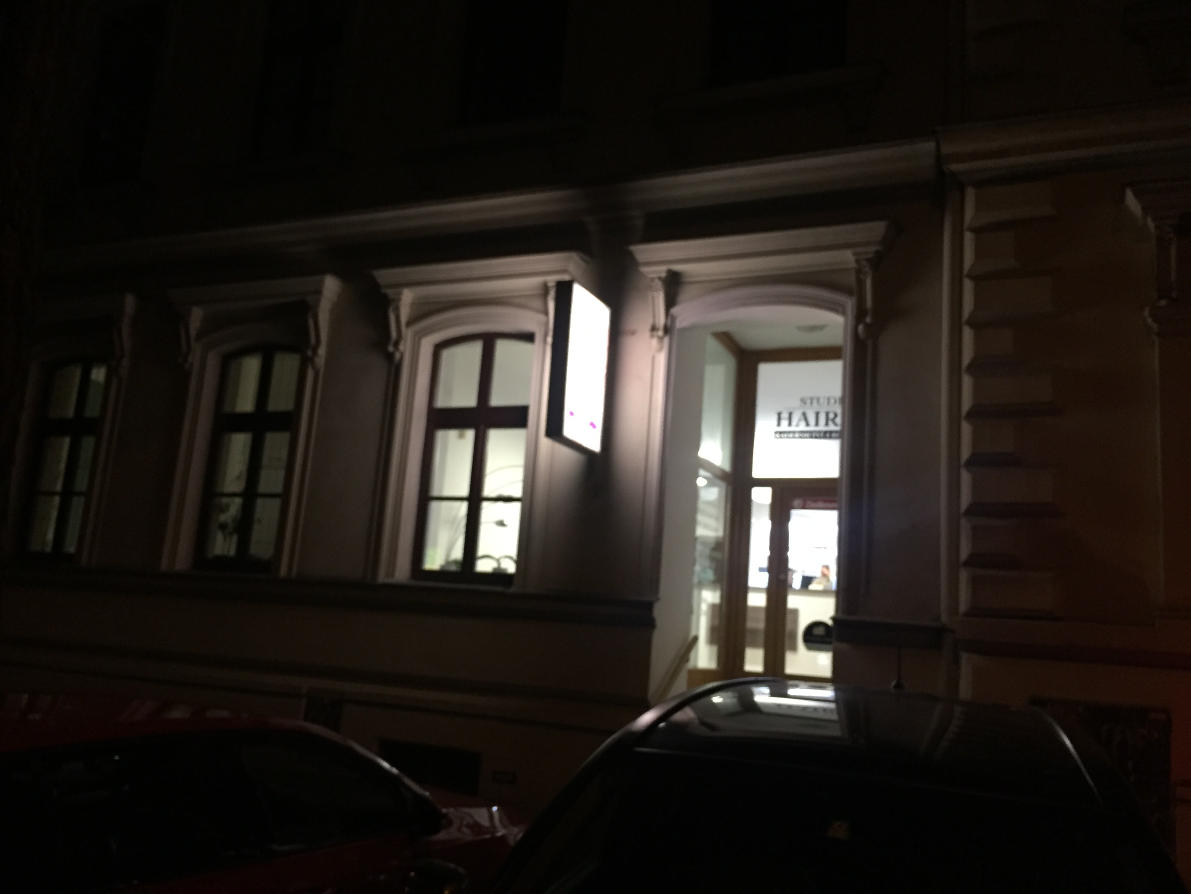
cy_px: 447
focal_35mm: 29
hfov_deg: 61.7
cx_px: 596
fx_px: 998
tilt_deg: +11.5
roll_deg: -4.5
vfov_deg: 48.2
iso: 250
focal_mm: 4.15
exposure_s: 1/33
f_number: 2.2
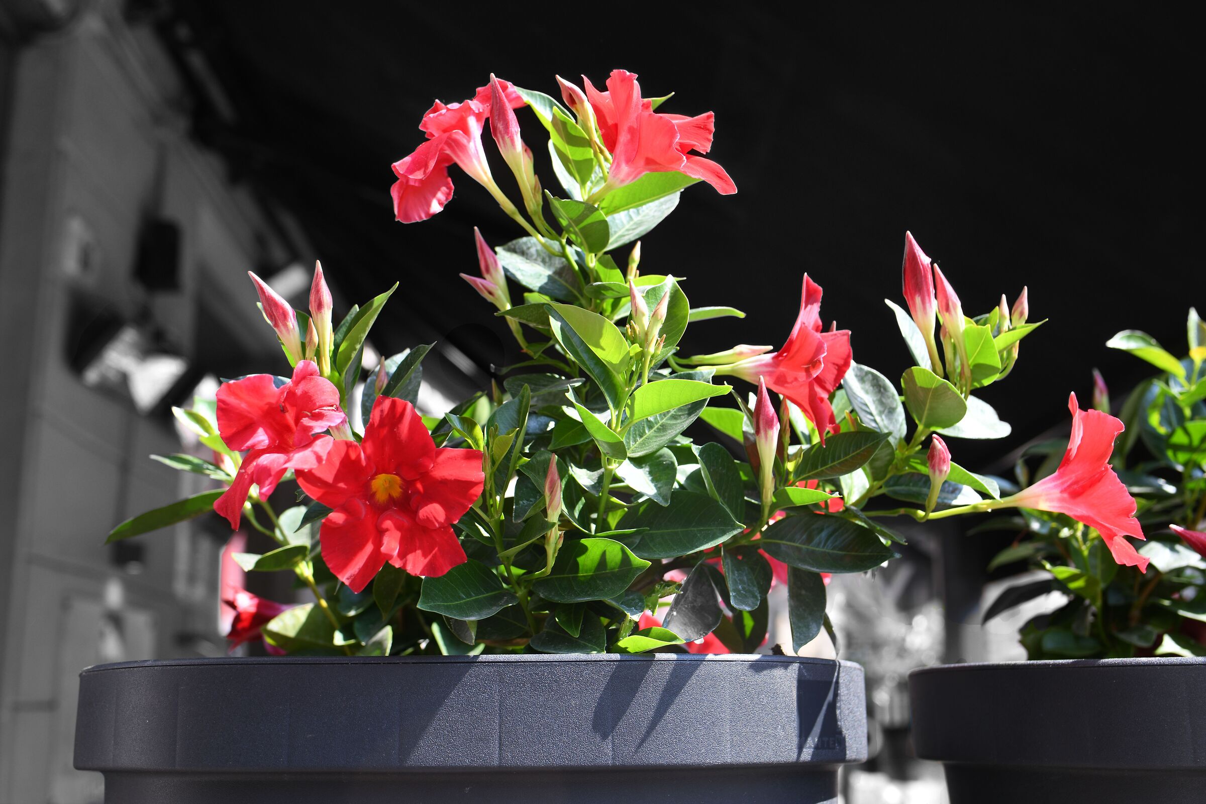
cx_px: 603
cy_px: 402
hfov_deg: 54.4
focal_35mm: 35
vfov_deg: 37.9
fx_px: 1172
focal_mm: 35
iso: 100
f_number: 5
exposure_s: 1/100
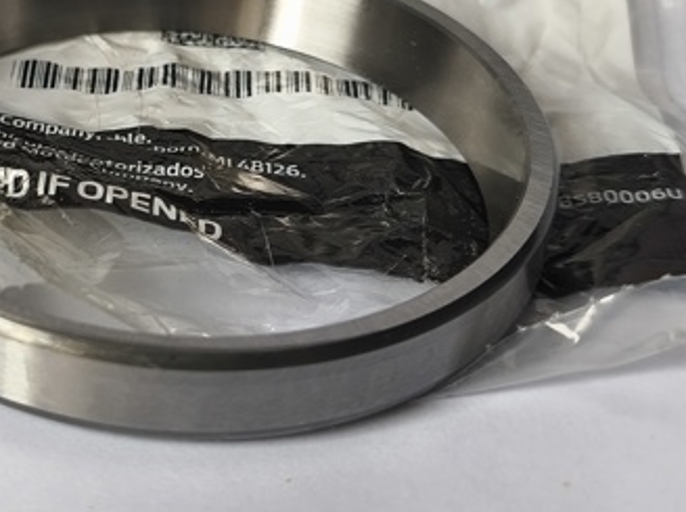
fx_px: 1583
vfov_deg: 18.1
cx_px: 115
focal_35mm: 80
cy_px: 62
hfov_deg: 24.0
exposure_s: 1/50
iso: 400
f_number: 1.65
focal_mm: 6.18
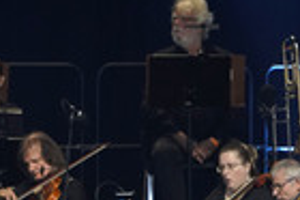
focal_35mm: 1459
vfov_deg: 0.9
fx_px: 12144
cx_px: 89
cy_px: 234
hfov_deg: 1.4
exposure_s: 1/500
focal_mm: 452
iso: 2500
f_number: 6.3
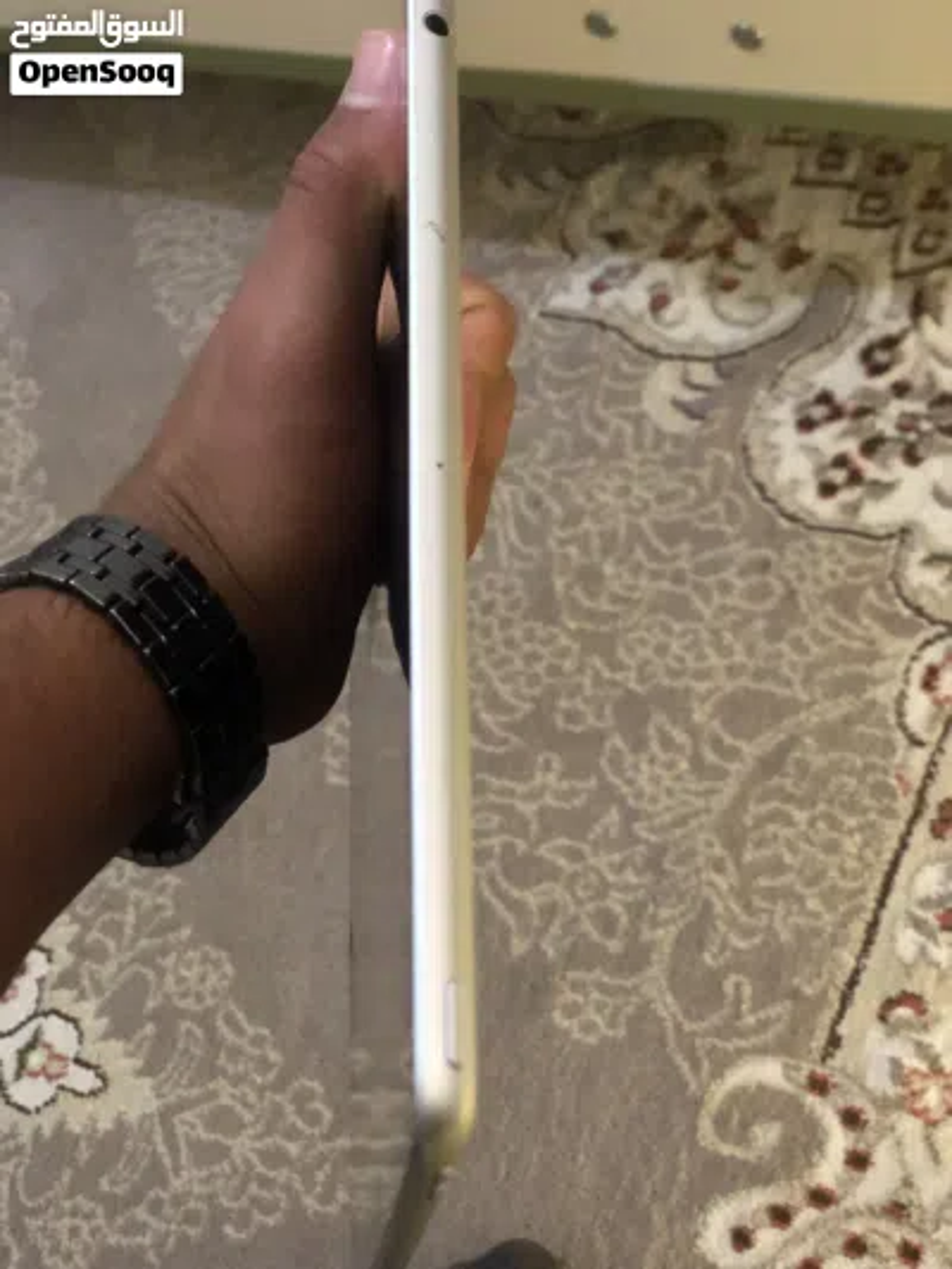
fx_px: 1906
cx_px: 476
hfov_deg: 28.0
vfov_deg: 36.8
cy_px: 634
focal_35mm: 52
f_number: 2.4
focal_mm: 6
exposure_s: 1/8
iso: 200
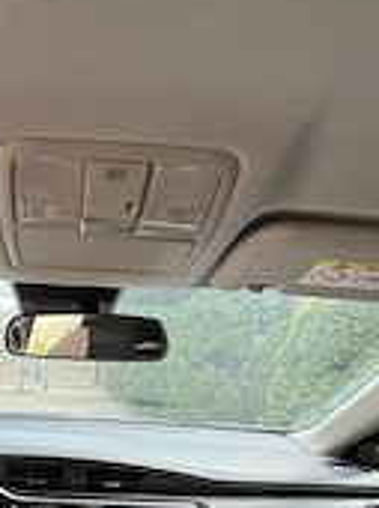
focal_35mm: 33
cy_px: 505
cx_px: 66
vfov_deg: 46.6
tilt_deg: -17.6
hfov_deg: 40.7
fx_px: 483
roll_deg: -5.4
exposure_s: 1/99
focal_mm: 2.22
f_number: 2.2
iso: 64
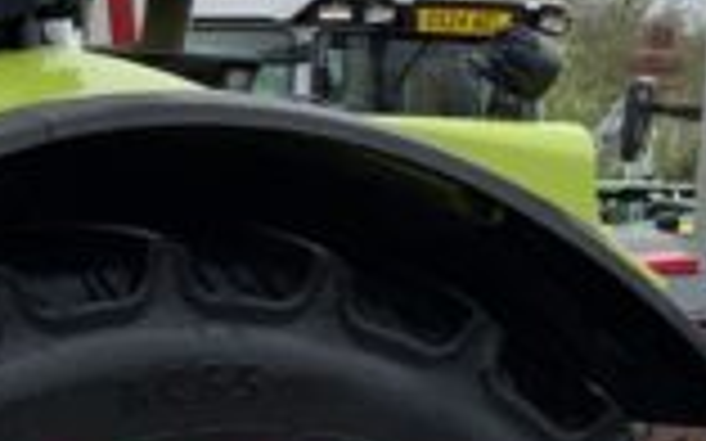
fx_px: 3866
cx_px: -607
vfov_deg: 6.5
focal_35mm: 201
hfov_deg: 9.8
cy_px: 292
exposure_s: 1/792
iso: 16
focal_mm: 3
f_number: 1.8
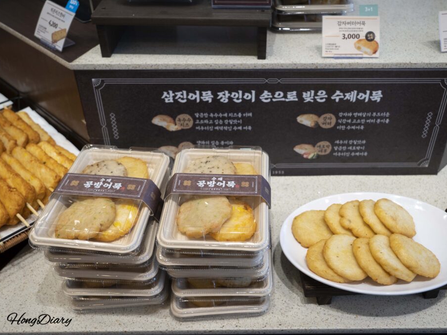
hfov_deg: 48.9
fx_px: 491
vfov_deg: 37.7
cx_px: 245
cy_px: 168
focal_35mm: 38
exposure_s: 1/160
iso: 1250
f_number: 5
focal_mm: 35
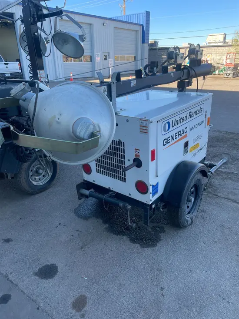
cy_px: 160
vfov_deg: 67.3
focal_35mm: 26
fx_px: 239
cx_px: 120
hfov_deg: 53.1
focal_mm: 4.2
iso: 32
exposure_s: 1/415
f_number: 1.6
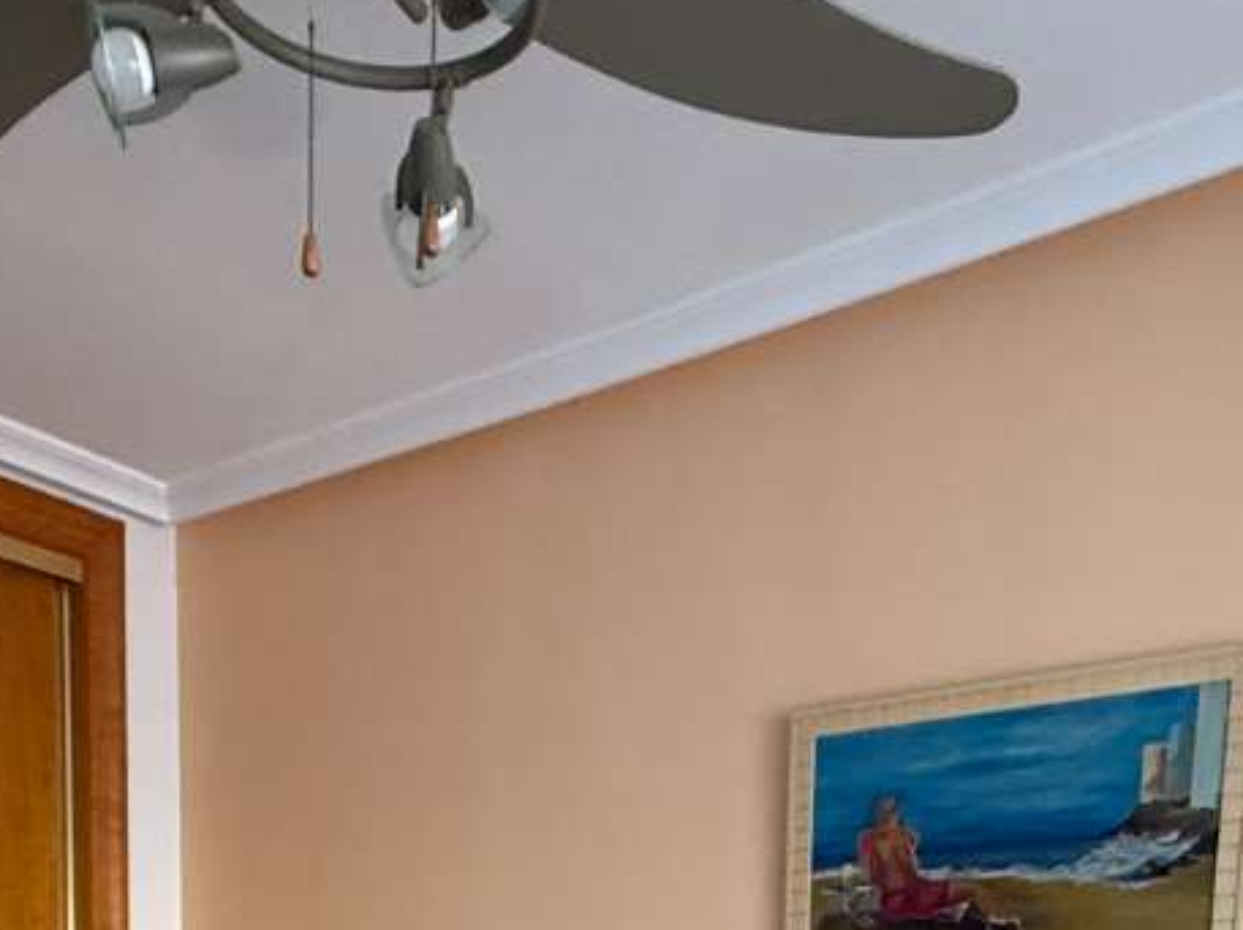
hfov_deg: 41.3
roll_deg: -3.1
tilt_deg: -8.4
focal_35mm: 46
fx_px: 1650
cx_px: 585
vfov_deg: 24.6
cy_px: 1383
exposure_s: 1/60
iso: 400
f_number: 2.2
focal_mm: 2.22
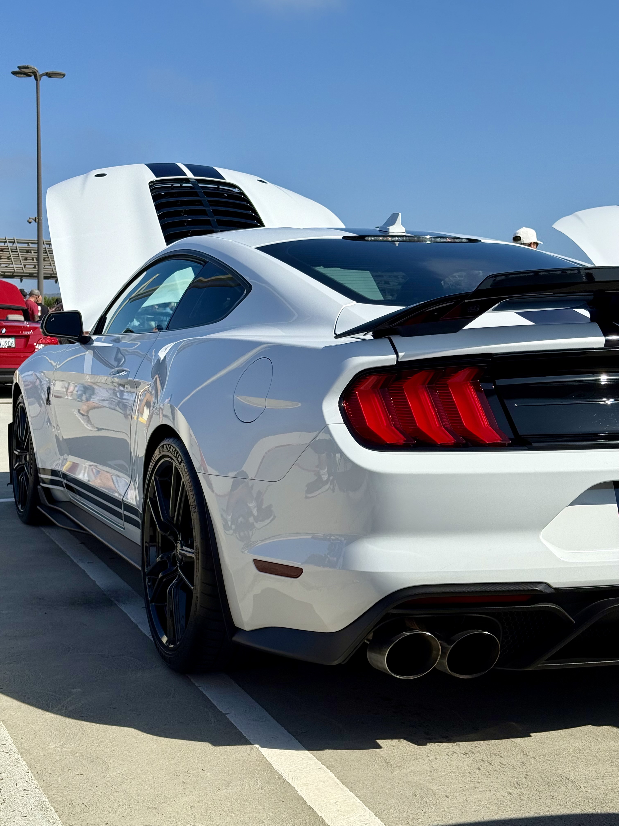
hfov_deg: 30.3
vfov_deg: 39.7
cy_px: 413
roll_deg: -0.5
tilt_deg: -2.8
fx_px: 1144
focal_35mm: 48
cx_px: 310
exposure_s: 1/7874
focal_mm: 6.76
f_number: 1.78
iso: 64
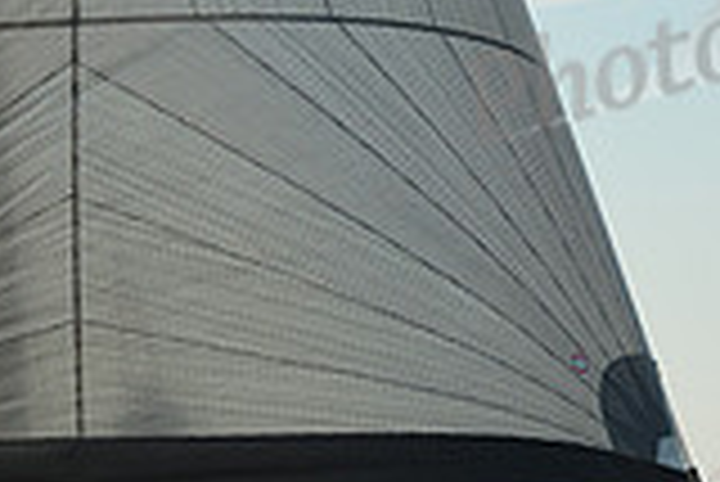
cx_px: 234
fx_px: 5084
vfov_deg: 5.4
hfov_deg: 8.1
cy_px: 327
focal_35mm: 254
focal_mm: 70
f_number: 7.1
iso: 320
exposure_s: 1/1250
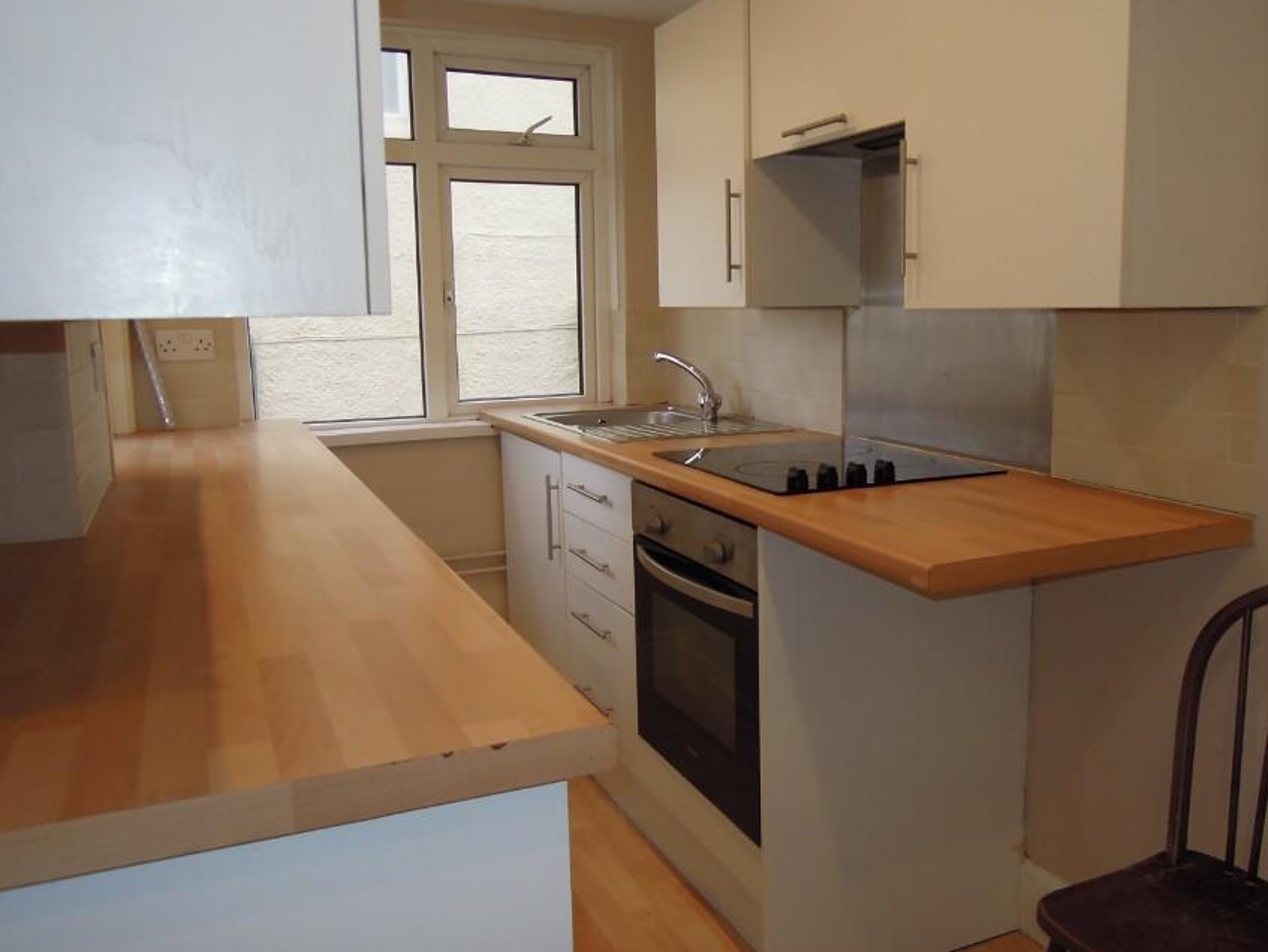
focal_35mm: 29
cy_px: 460
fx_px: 1063
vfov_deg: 48.3
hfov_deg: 61.5
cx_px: 695
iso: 160
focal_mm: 4.3
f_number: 2.8
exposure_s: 1/50
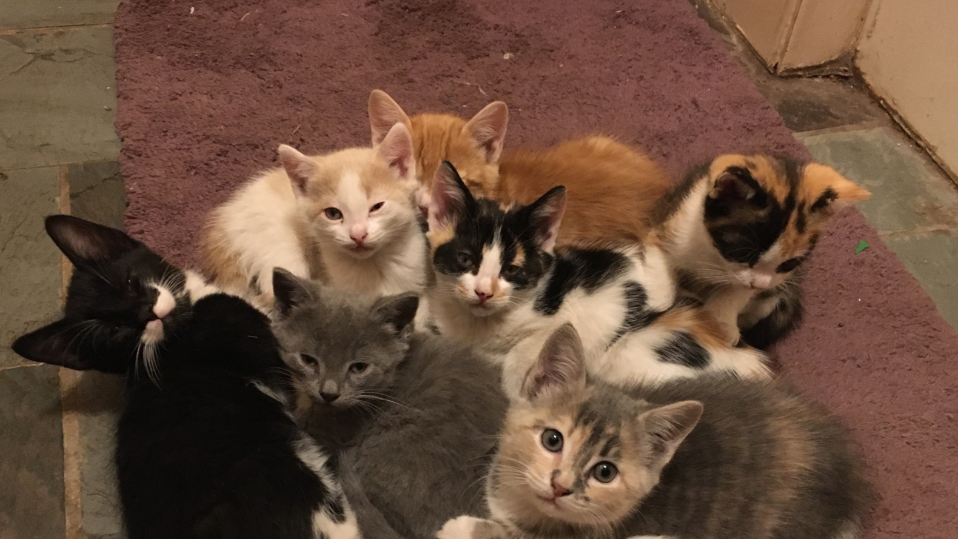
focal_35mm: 36
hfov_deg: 55.3
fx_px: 915
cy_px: 384
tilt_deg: -51.6
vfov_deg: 32.4
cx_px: 455
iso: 250
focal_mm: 4.15
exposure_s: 1/15
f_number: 2.2
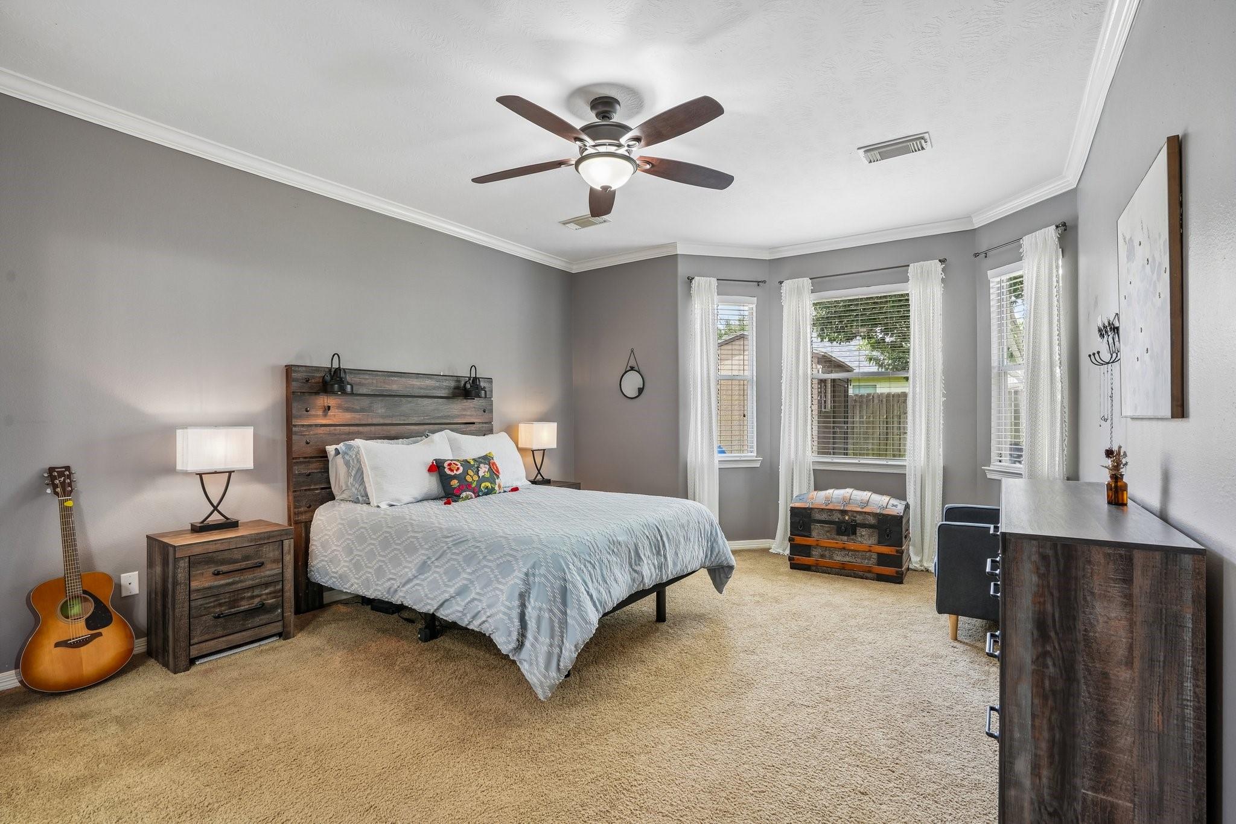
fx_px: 549
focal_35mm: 16
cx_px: 618
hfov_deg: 96.7
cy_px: 412
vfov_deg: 73.7
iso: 400
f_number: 8
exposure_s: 1/8
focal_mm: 16
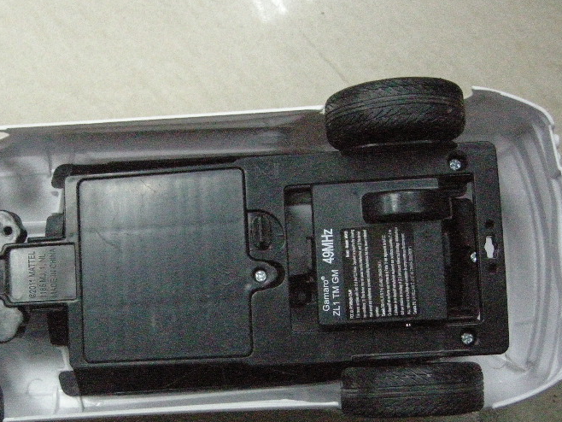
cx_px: 202
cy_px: 284
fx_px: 910
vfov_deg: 26.0
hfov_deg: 34.1
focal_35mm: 56
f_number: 2.7
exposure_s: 1/114
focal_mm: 7.5
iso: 1600
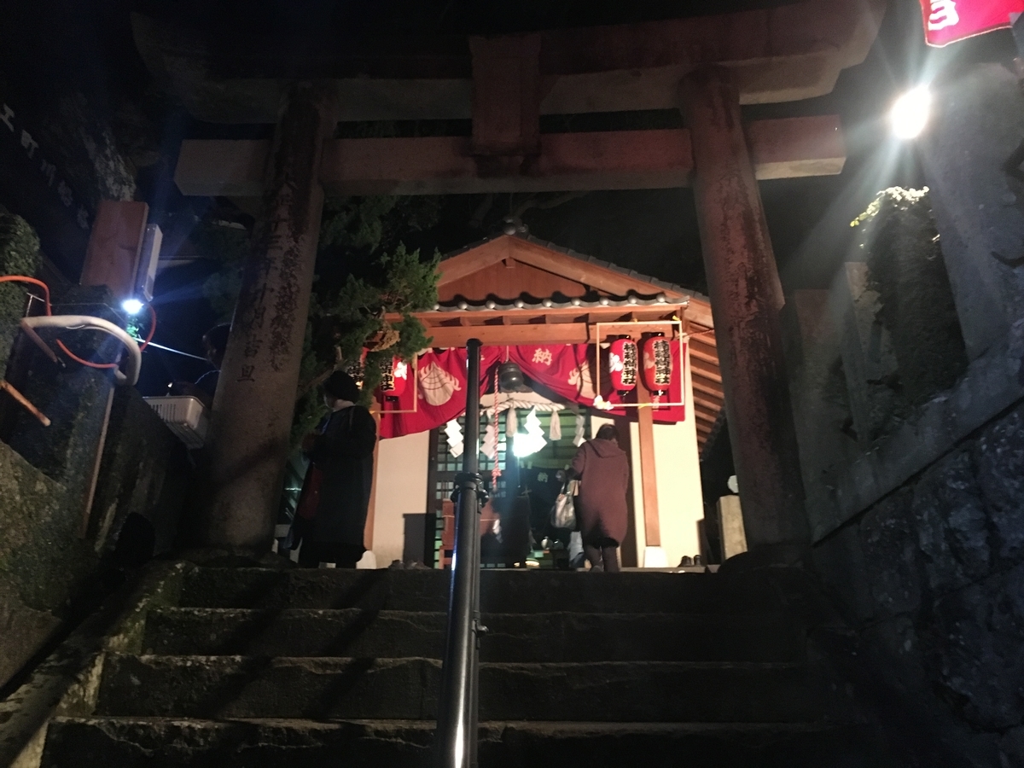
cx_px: 512
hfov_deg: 61.7
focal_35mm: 29
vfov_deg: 48.2
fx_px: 858
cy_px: 384
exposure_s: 1/15
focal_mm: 4.15
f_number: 2.2
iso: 320
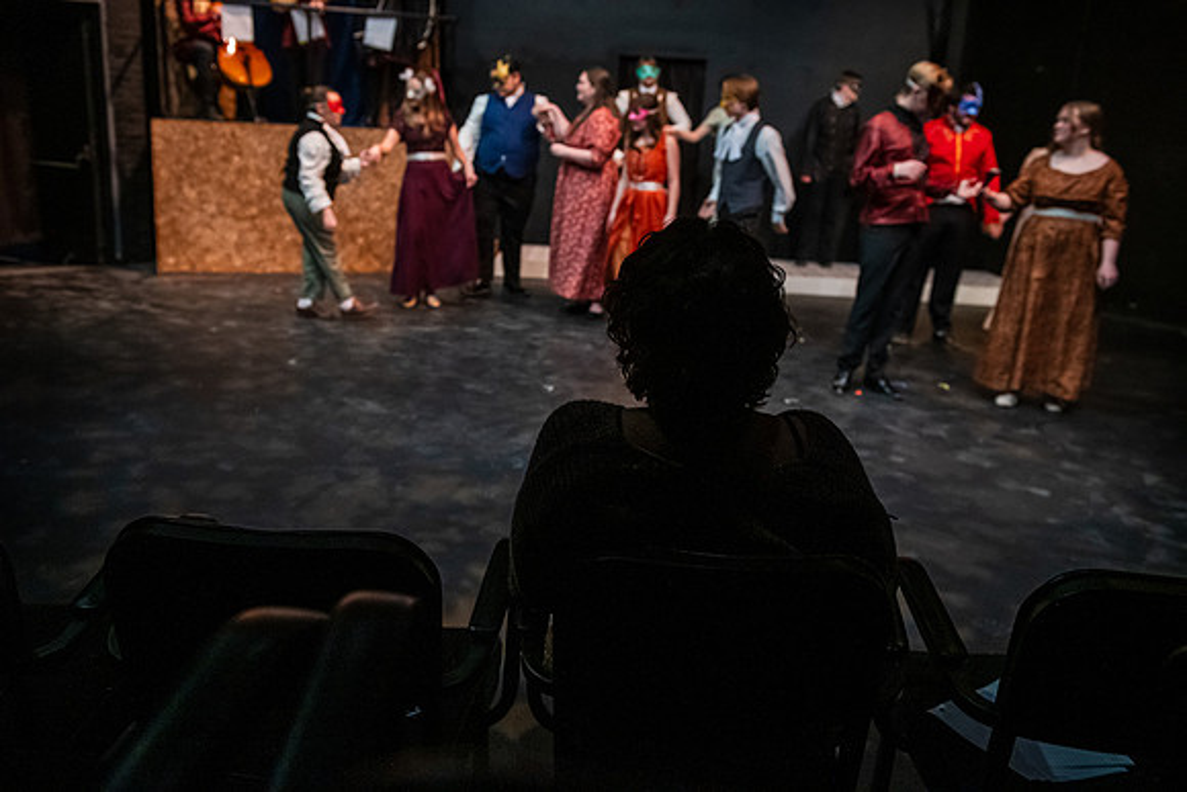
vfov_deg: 41.1
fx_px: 1055
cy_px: 396
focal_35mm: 32
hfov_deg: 58.7
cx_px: 594
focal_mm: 32
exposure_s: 1/200
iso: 5000
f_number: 3.5
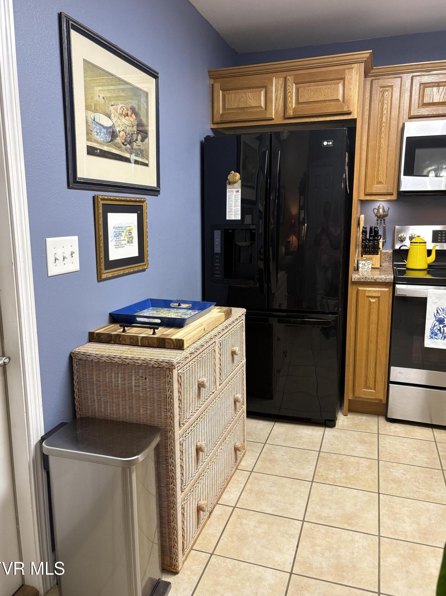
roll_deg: +0.6
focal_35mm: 27
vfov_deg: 65.3
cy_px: 287
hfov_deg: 51.3
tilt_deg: -8.8
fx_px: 464
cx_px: 221
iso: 160
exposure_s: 1/60
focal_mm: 5.96
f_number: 1.6
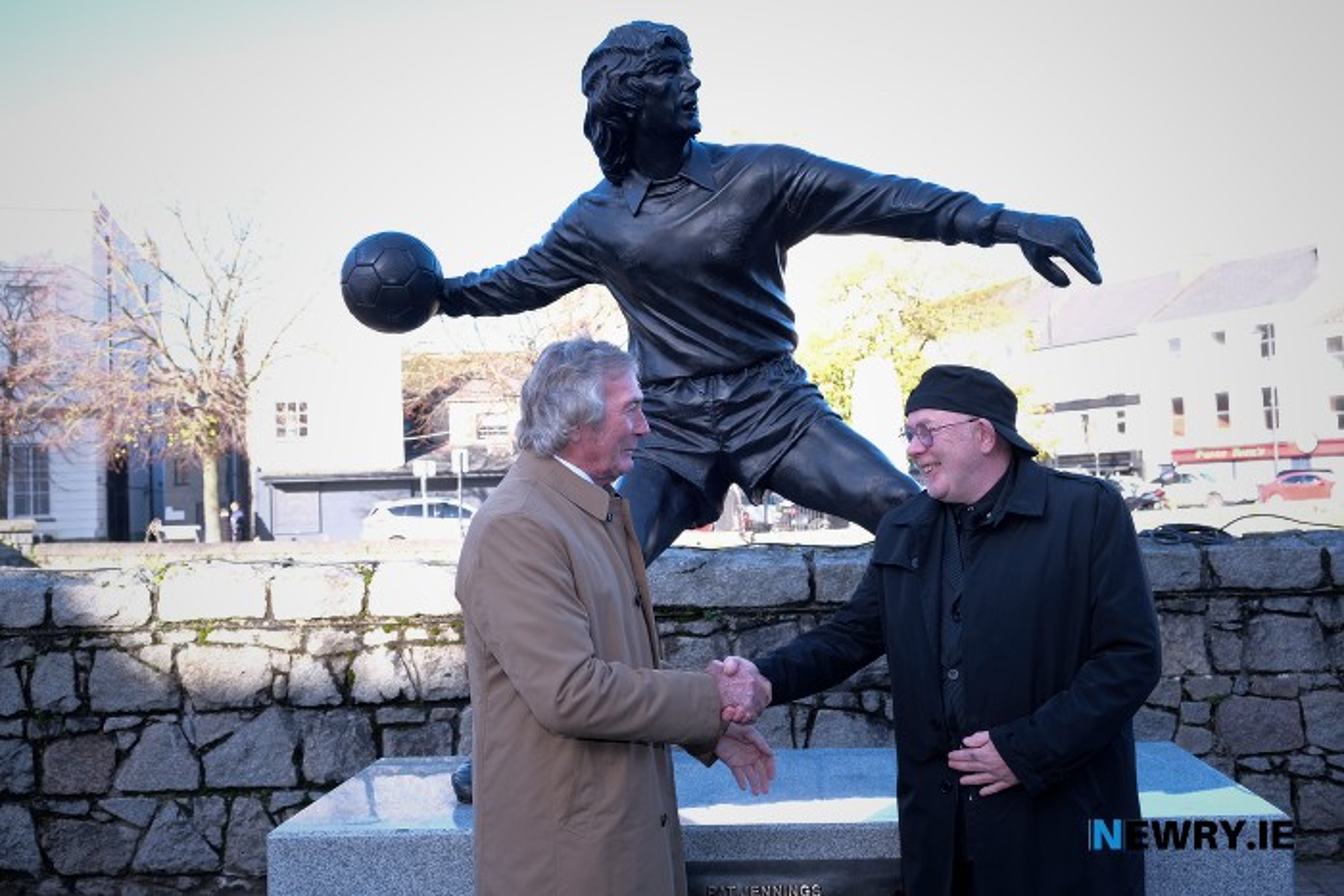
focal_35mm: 32
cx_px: 672
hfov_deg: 58.7
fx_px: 1195
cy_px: 448
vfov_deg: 41.1
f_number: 4.5
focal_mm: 21.4
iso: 400
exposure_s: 1/250
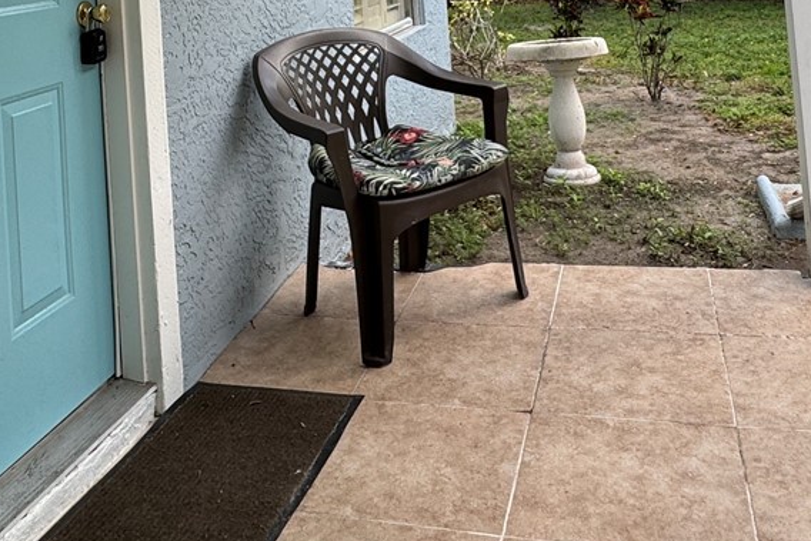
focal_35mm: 41
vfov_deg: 28.3
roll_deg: +3.7
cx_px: 366
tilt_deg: +2.5
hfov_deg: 47.3
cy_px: -113
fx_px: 924
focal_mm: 2.22
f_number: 2.2
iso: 40
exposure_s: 1/226
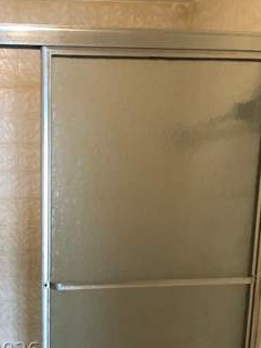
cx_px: 13
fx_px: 572
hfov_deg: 24.7
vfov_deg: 31.2
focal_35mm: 57
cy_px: 350
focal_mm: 3.99
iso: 25
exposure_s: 1/30
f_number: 1.8
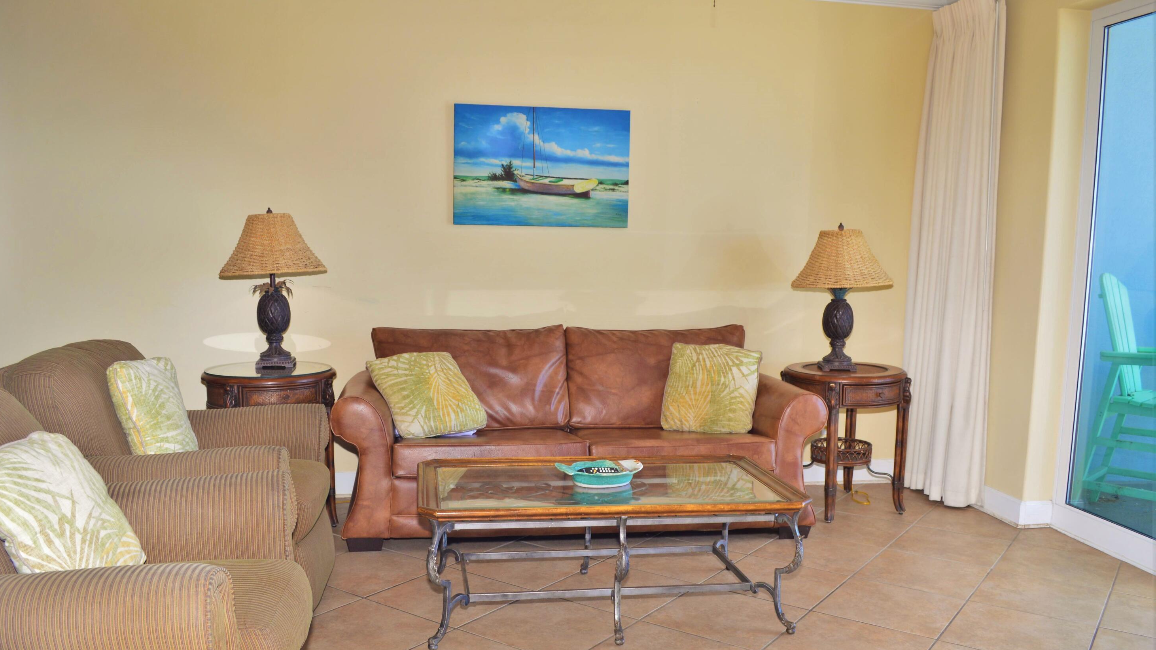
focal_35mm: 29
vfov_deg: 40.1
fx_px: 889
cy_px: 375
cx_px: 563
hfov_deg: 66.1
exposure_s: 1/60
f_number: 5
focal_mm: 18
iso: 200
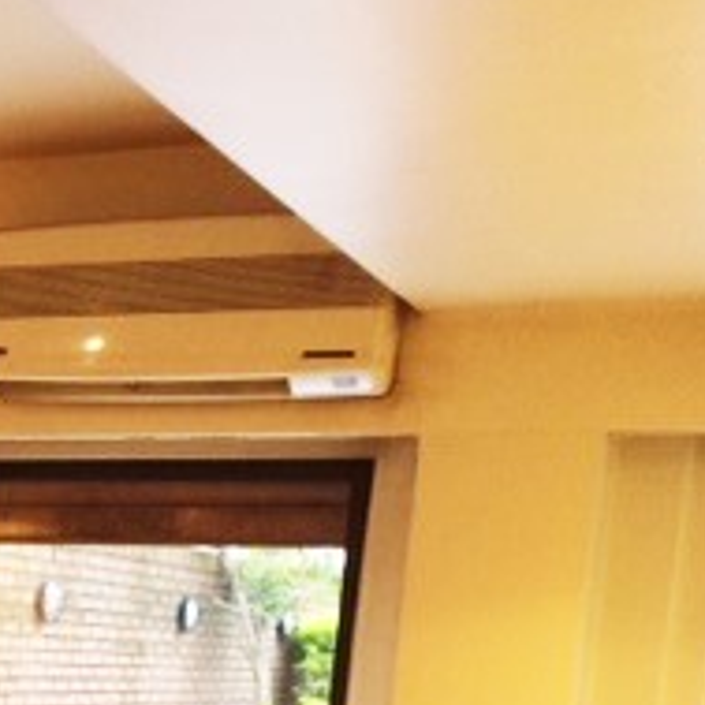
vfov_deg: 18.7
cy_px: 880
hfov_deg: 17.2
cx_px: -466
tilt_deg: -10.1
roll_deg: -1.8
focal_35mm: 87
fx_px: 2005
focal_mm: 4.15
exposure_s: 1/33
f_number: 2.2
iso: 50
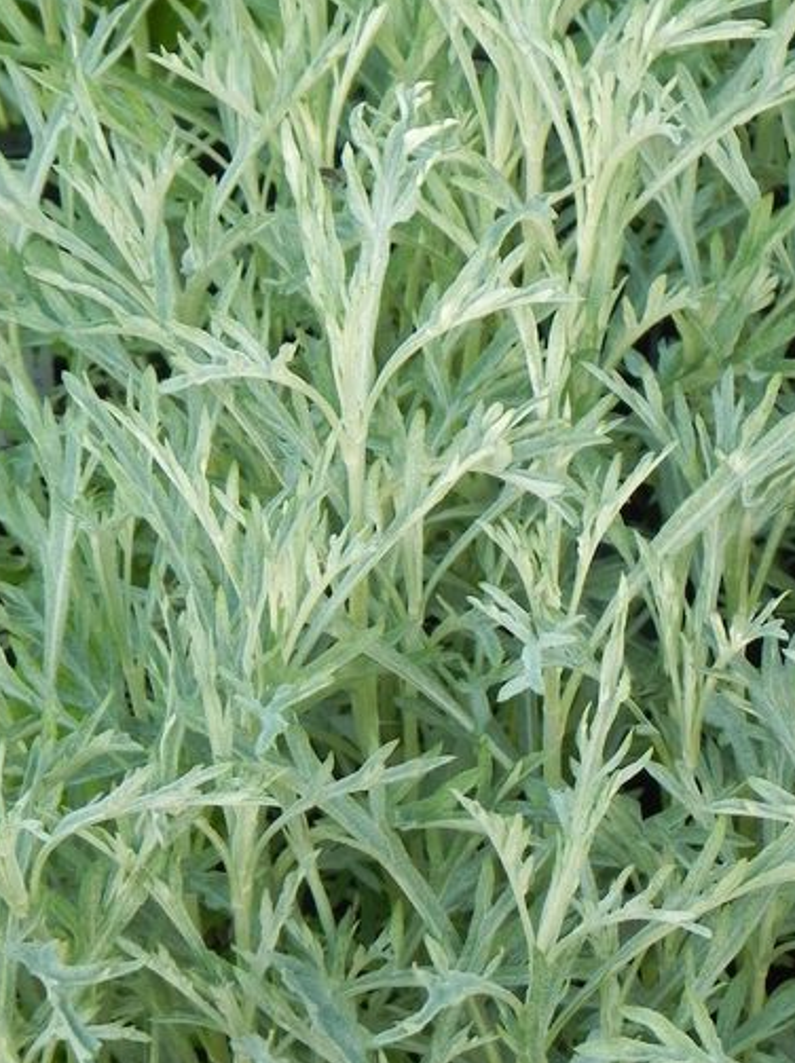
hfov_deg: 6.5
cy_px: 226
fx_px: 7027
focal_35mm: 229
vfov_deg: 8.6
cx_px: 233
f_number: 5
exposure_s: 1/125
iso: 160
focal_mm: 25.7
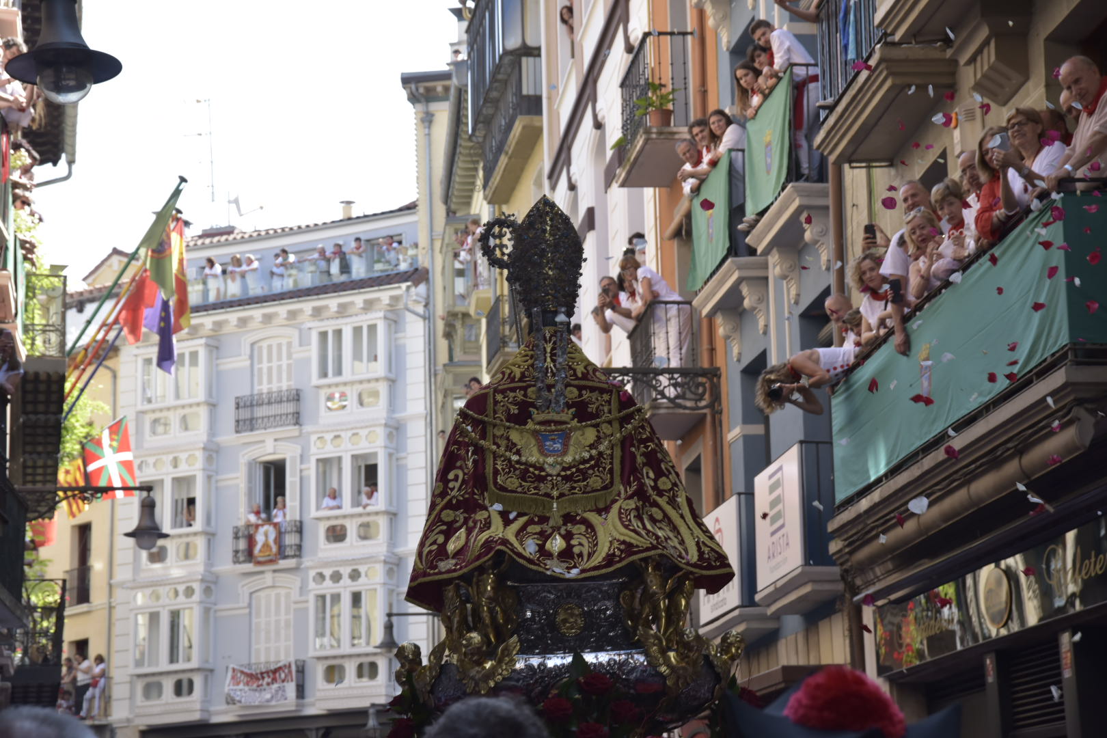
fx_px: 2521
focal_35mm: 82
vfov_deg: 16.7
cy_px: 369
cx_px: 554
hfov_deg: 24.8
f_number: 10
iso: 800
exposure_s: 1/250
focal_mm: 82
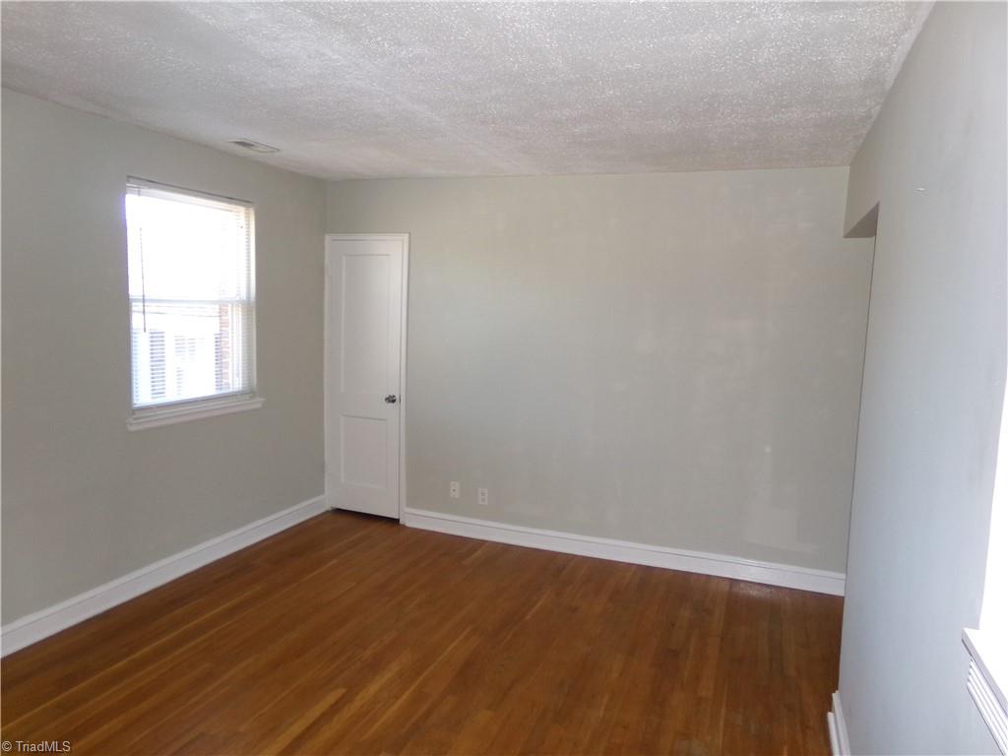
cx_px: 504
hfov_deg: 71.6
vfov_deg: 56.8
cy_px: 378
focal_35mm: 24
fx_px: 699
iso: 200
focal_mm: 4.3
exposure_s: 1/34
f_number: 3.7
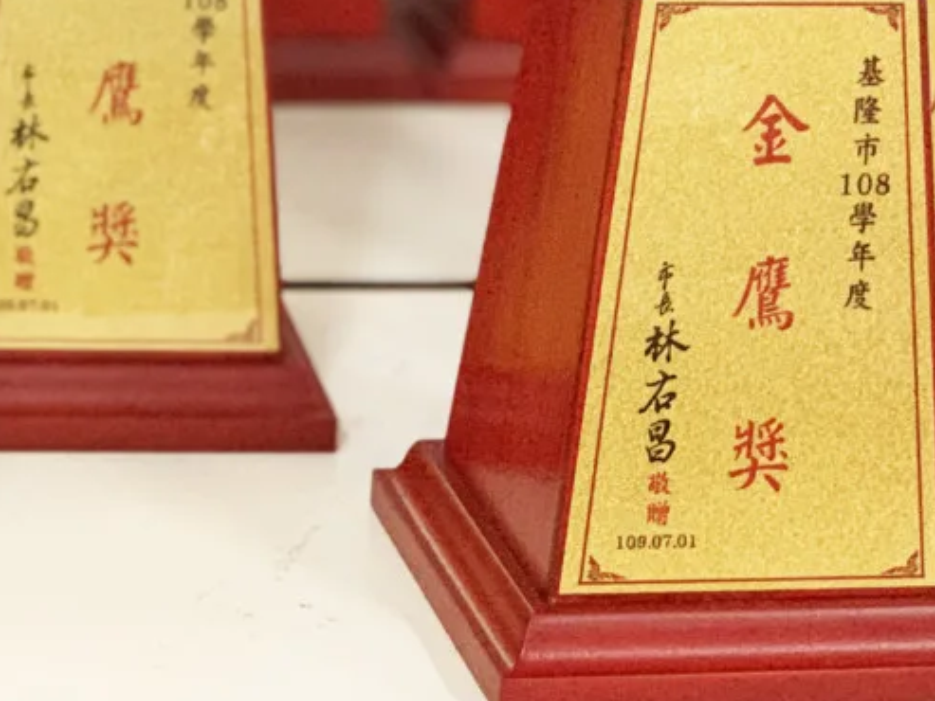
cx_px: 78
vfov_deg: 10.8
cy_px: -102
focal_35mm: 135
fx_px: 3647
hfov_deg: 14.4
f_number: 2.4
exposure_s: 1/60
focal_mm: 6
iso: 320
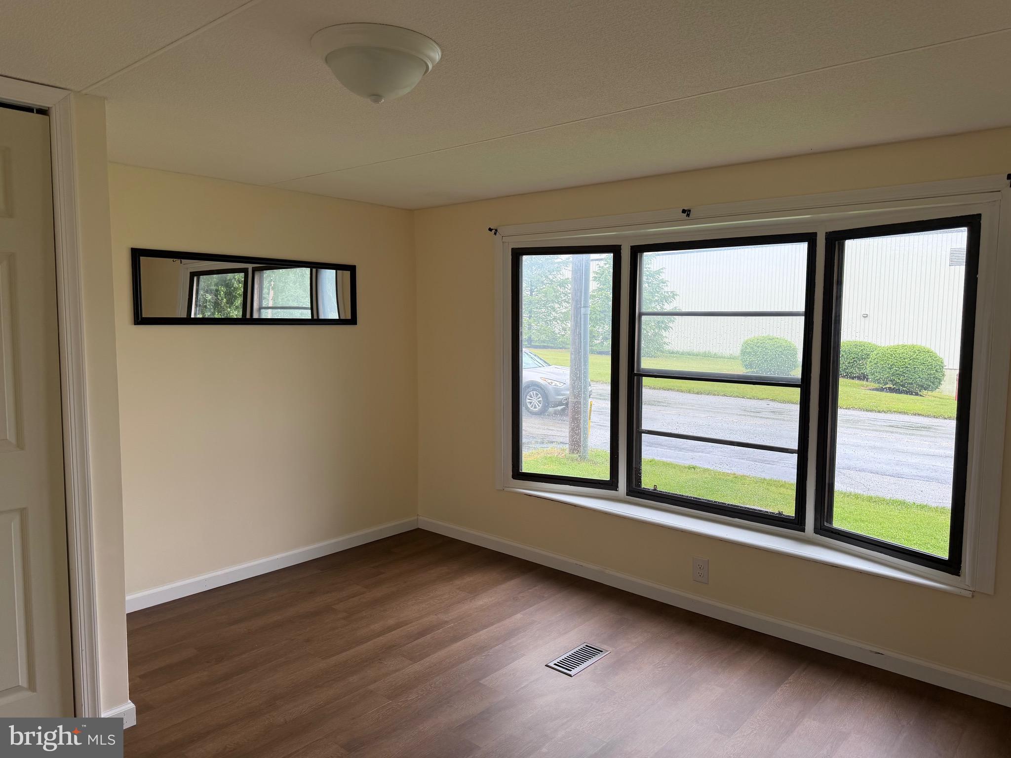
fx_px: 701
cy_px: 379
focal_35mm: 24
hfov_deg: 71.6
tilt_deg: -5.0
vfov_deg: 56.8
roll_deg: -0.4
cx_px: 506
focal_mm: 6.76
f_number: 1.78
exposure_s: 1/291
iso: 80
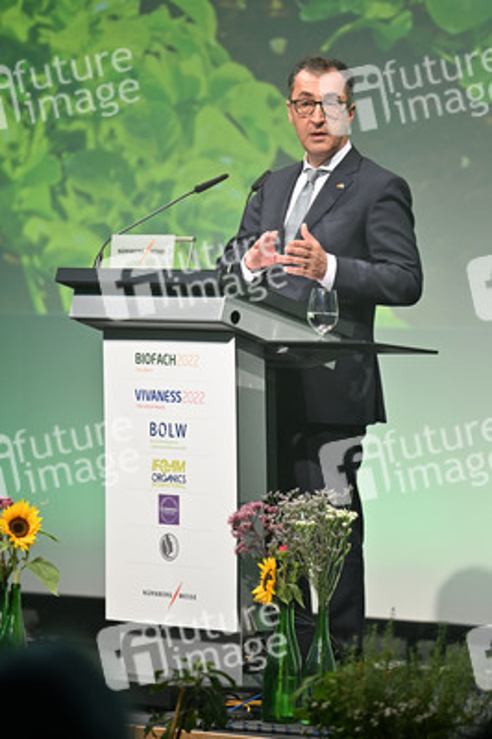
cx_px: 246
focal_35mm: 200
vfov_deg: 10.3
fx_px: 4107
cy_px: 370
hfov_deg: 6.9
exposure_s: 1/250
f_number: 2.8
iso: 800
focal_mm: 200
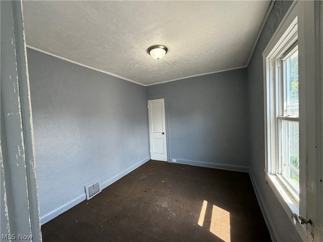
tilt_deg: -1.8
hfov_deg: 102.1
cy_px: 121
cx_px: 162
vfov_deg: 85.7
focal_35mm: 14
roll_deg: +2.9
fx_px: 131
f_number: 2.2
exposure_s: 1/121
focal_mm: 2.22
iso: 250
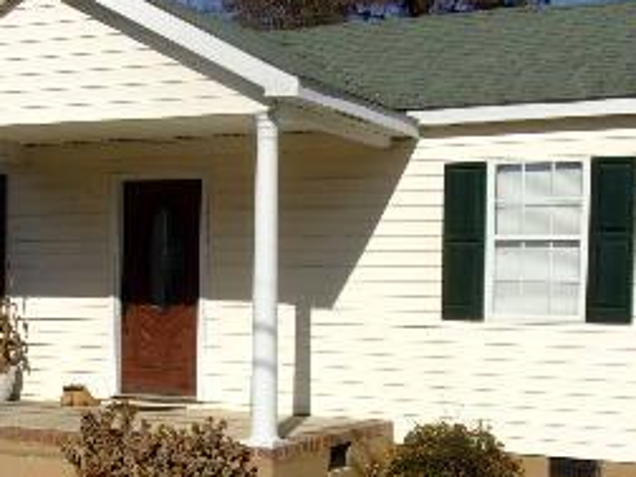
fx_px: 1304
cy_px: 356
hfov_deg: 27.3
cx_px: 222
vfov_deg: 20.6
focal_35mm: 71
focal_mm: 5.1
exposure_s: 1/210
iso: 80
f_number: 10.8
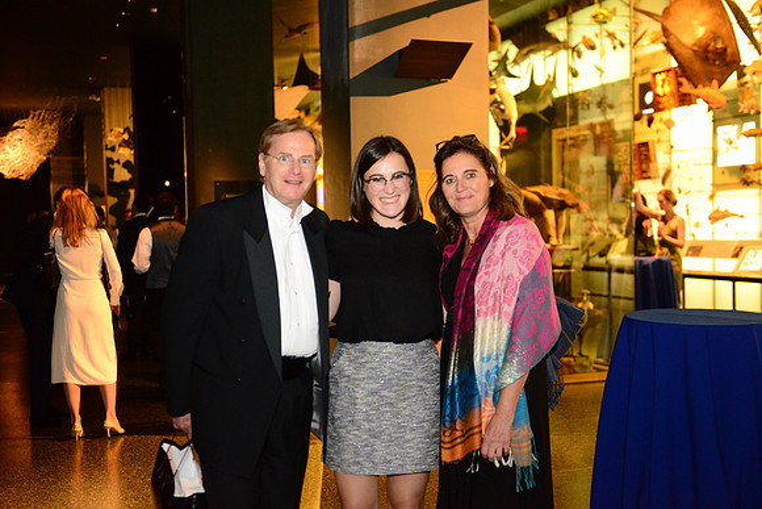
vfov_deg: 28.1
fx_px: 1016
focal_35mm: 48
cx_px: 381
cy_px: 254
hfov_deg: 41.1
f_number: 2.8
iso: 4000
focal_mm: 48
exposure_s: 1/60
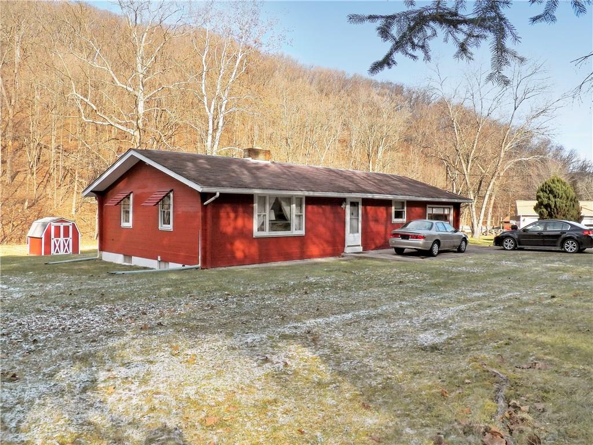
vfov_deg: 49.7
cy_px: 222
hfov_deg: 63.4
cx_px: 296
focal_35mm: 28
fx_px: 480
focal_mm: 4.9
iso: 125
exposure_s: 1/800
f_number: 4
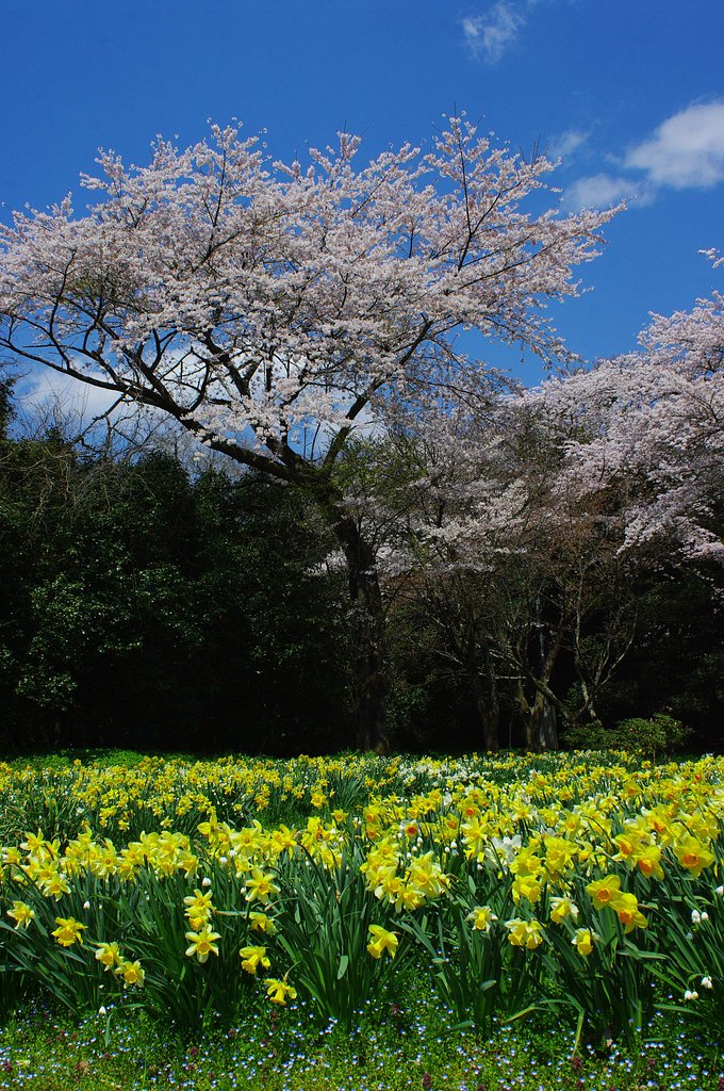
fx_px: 1270
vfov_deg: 46.5
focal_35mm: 42
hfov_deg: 31.8
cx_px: 362
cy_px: 546
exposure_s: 1/320
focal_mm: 28
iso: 200
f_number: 14
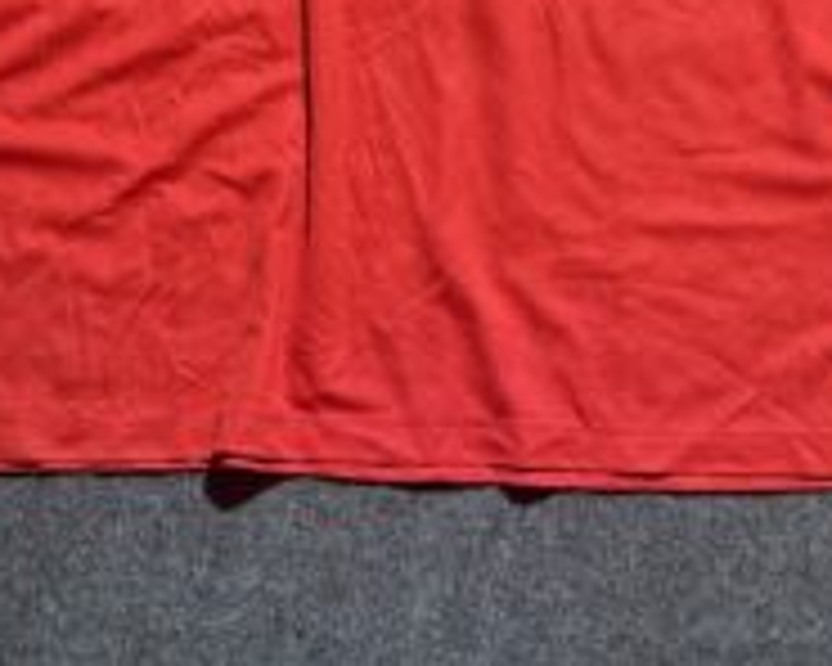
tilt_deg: -56.5
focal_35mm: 73
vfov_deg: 19.3
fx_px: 1798
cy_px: -209
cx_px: 427
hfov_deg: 26.1
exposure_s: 1/50
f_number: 1.5
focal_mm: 5.7
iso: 160
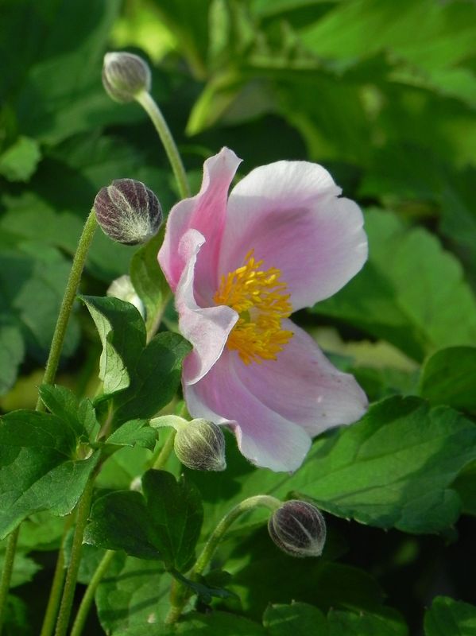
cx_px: 238
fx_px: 2643
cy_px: 318
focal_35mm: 144
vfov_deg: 13.7
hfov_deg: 10.3
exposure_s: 1/250
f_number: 5
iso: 160
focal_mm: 25.7
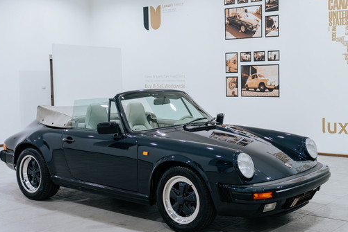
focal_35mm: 52
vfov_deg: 26.0
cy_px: 116
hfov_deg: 37.5
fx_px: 503
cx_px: 248
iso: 1000
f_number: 4
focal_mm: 34
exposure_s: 1/60
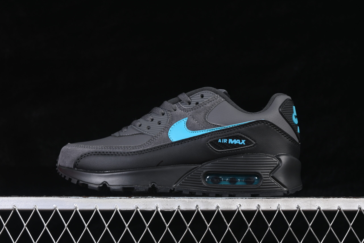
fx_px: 758
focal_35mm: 75
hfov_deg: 27.0
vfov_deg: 18.2
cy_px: 122
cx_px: 182
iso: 160
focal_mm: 50
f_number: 6.3
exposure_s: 1/60
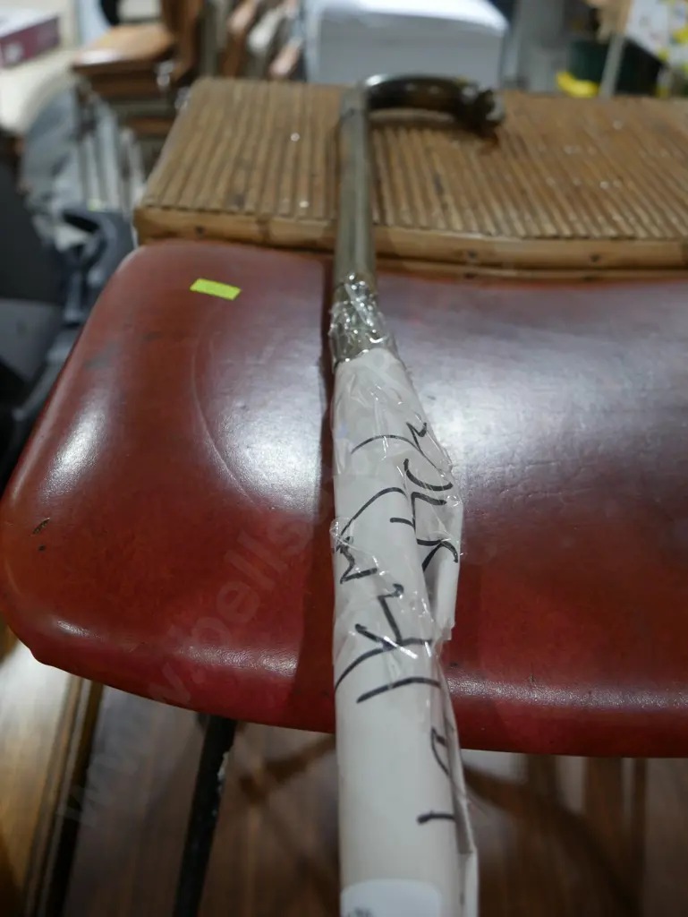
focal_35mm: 30
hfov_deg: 46.8
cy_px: 458
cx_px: 344
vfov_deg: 59.9
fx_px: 794
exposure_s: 1/60
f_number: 3.6
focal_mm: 15
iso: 400
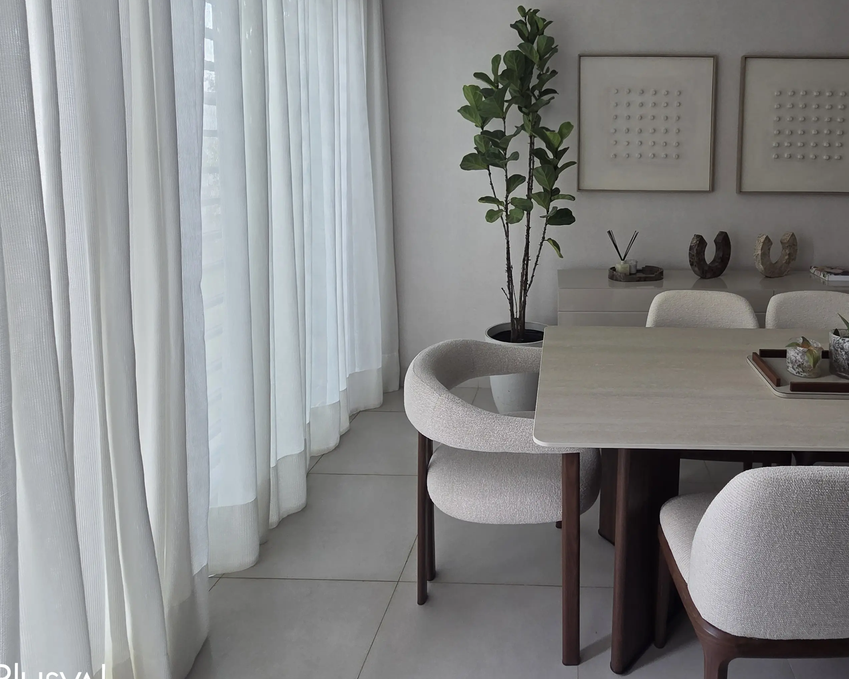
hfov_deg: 77.8
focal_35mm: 20
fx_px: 503
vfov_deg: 65.4
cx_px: 567
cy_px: 201
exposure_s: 1/120
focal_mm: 2.2
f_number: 2.2
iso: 64
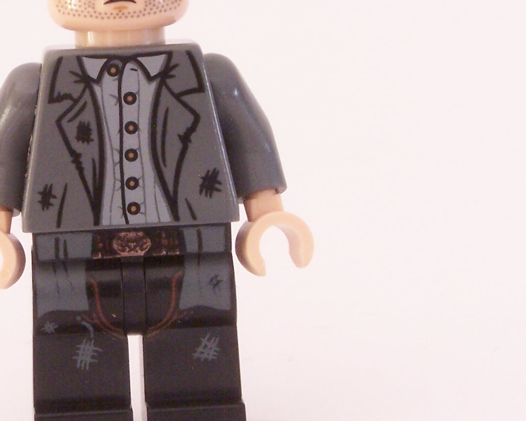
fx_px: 2444
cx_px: 141
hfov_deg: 12.3
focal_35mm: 157
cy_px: 156
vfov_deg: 9.8
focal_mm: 11.1
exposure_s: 1/6
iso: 200
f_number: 7.1
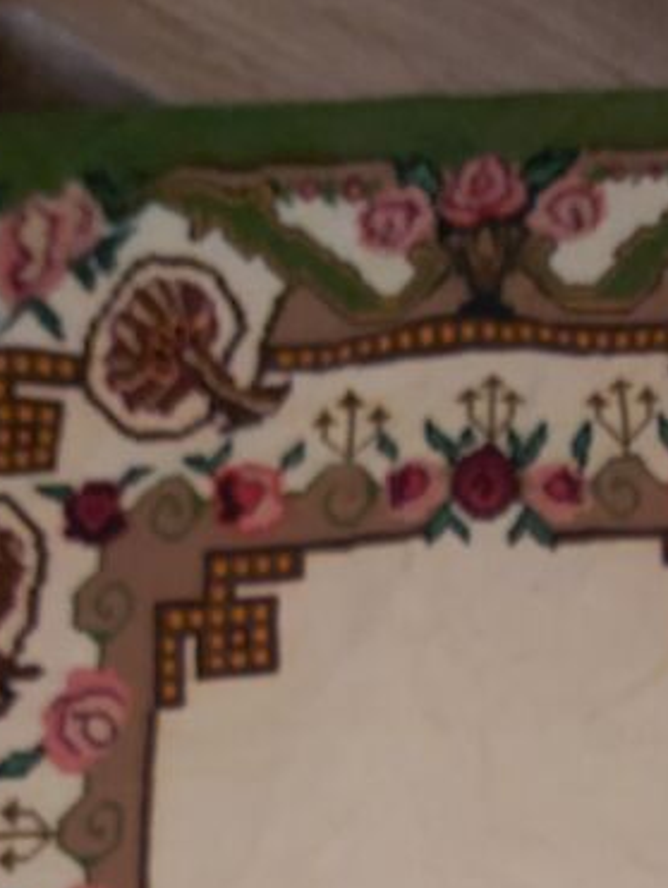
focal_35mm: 56
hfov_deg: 25.7
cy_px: 917
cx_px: 529
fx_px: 1438
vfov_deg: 31.4
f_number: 1.7
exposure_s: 1/20
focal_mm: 3.92
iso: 800
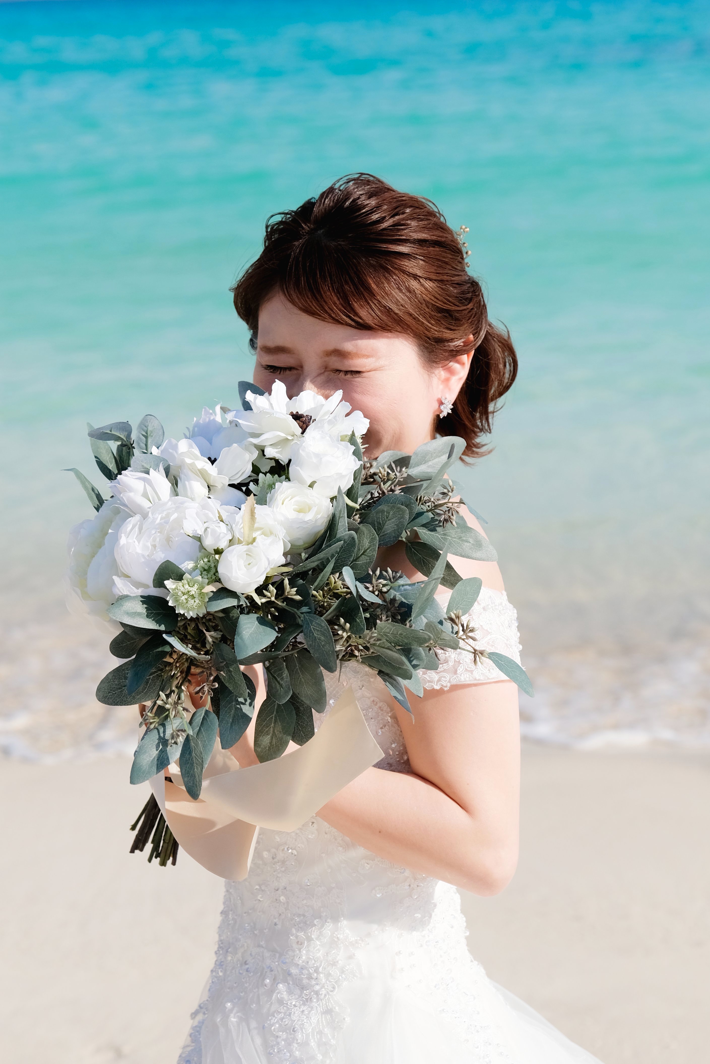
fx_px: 2603
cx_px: 274
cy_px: 506
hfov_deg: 15.5
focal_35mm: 88
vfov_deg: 23.1
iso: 200
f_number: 4
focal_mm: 41.4
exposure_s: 1/2500
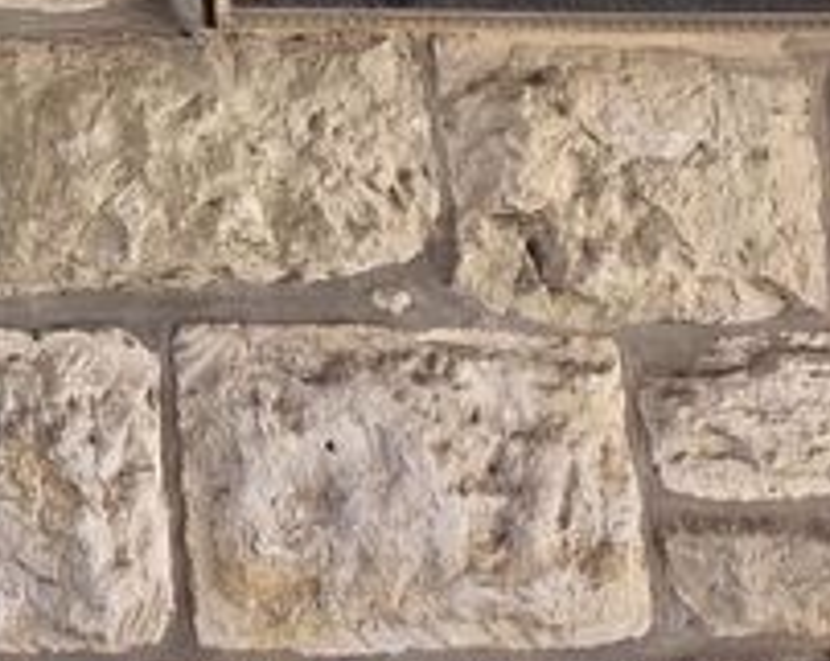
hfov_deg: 17.4
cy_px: -476
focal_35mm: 89
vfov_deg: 15.2
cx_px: -670
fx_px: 2183
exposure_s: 1/180
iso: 64
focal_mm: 5.4
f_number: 1.8
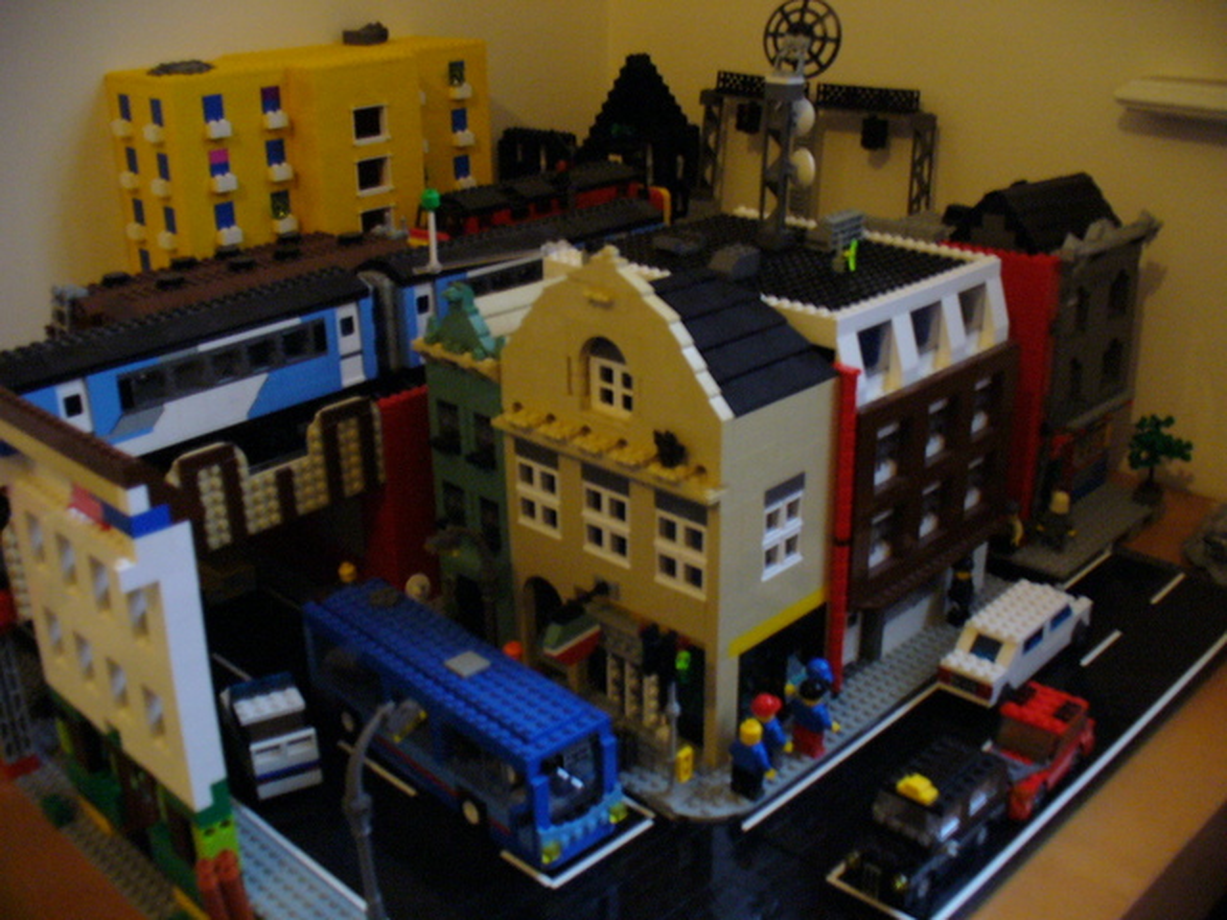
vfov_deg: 38.7
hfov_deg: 50.1
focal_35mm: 37
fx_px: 1312
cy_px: 460
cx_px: 614
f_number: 2.8
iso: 200
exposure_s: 1/8
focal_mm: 6.1
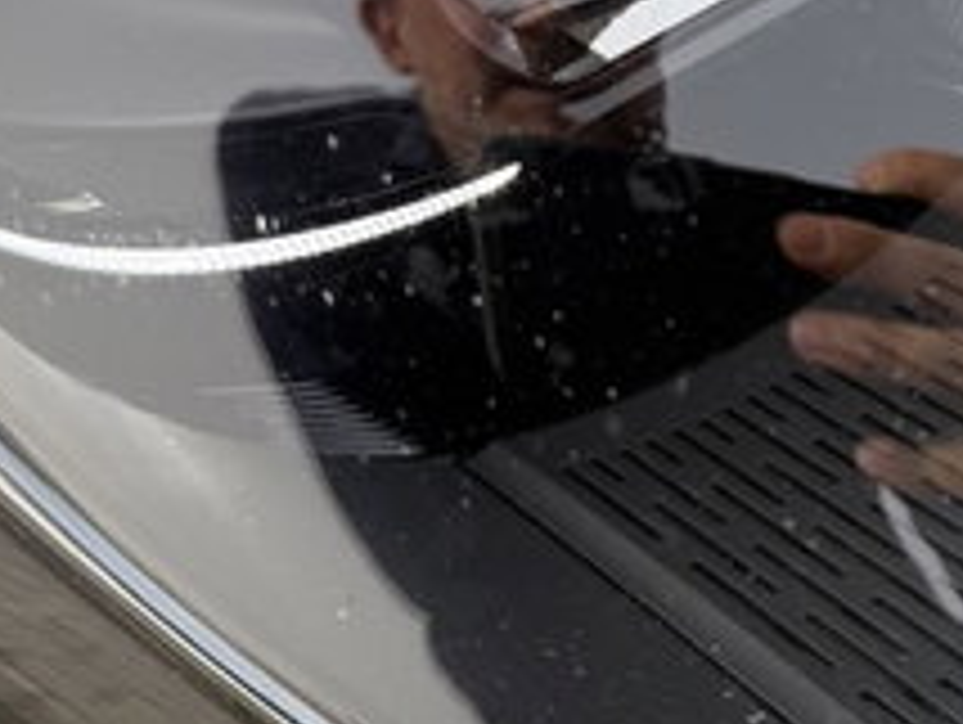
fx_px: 2395
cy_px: 18
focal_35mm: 86
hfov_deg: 21.3
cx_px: 1130
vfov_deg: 16.9
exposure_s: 1/1060
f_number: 1.78
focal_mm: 6.76
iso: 100
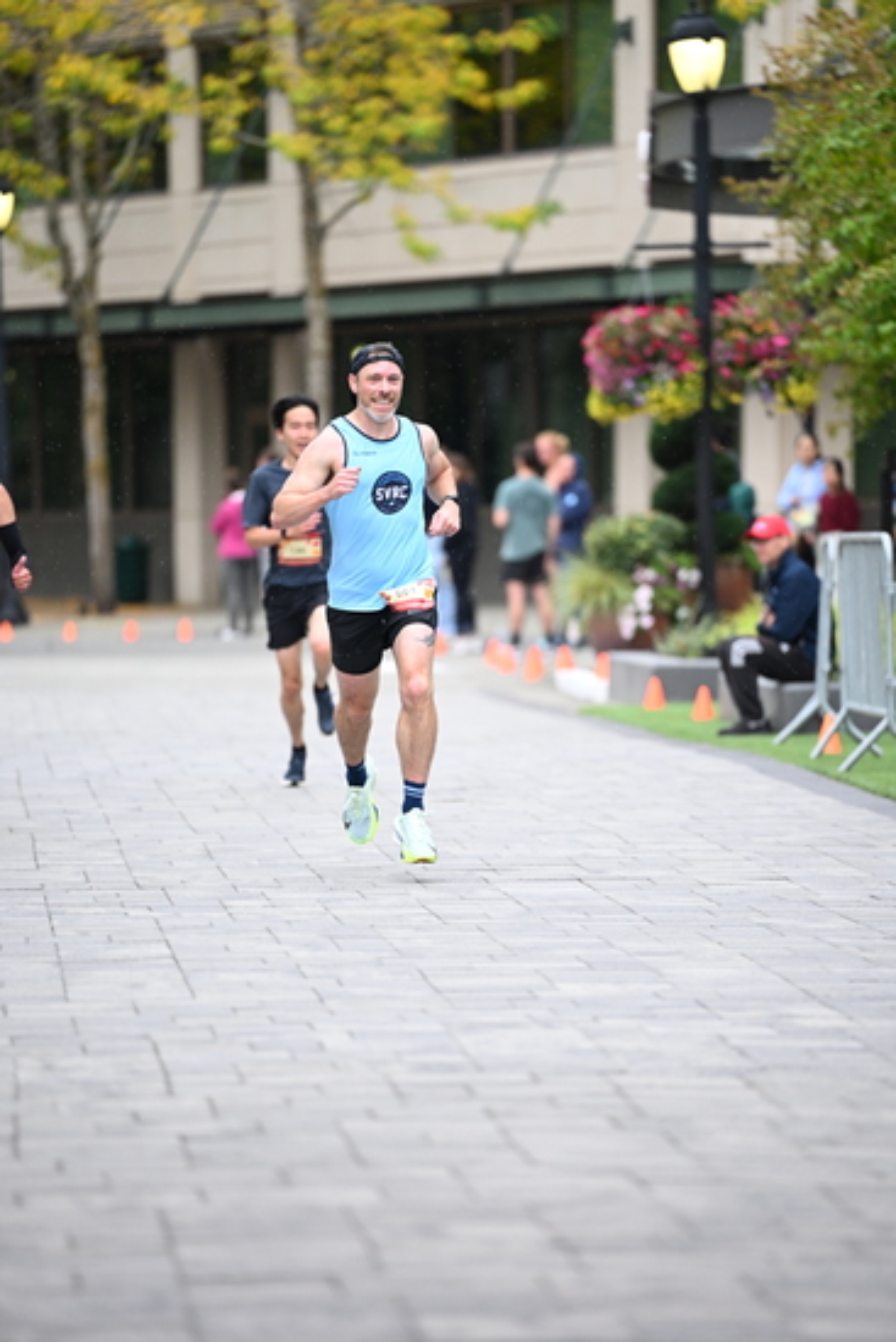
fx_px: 7461
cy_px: 671
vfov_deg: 10.3
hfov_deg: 6.9
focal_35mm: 200
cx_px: 448
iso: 1250
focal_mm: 200
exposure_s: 1/1250
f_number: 2.8
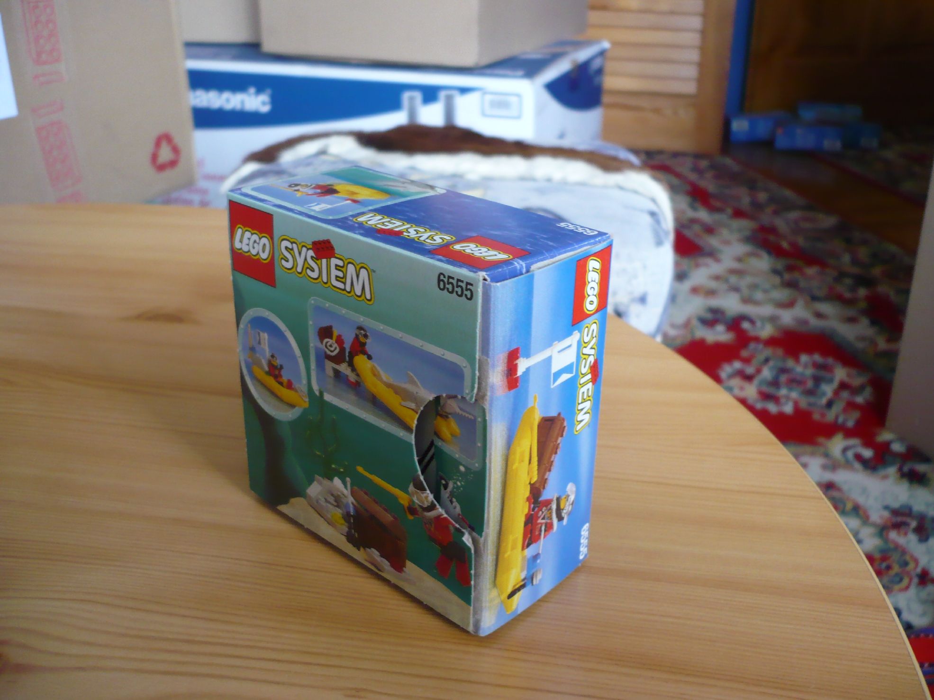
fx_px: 944
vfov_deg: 40.7
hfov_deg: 52.6
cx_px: 467
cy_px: 350
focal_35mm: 35
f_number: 2.8
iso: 200
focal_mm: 5.8
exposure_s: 1/30
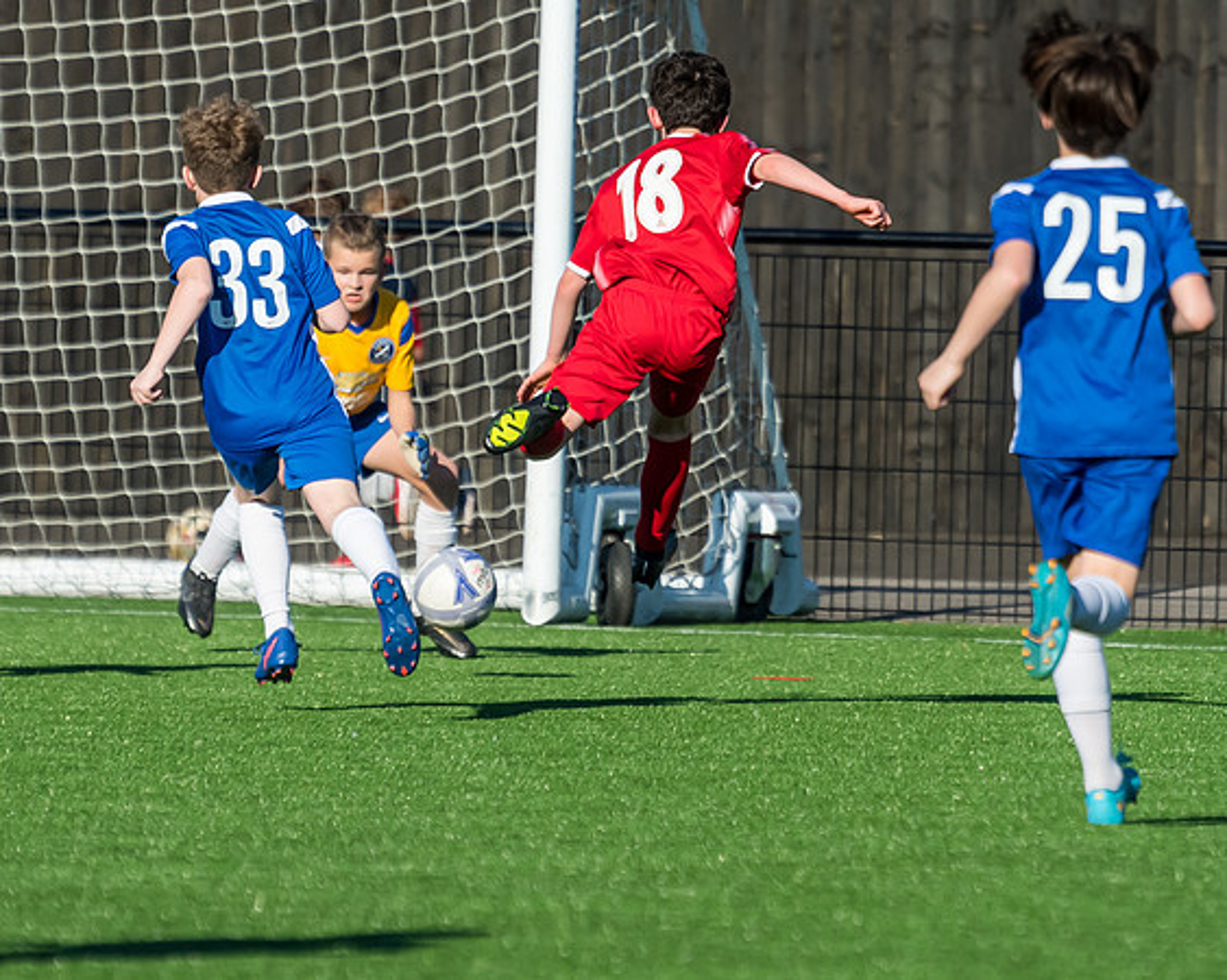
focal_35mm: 688
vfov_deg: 2.2
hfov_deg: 2.8
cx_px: 533
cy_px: 710
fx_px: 24974
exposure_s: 1/4000
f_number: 4.5
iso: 400
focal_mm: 280
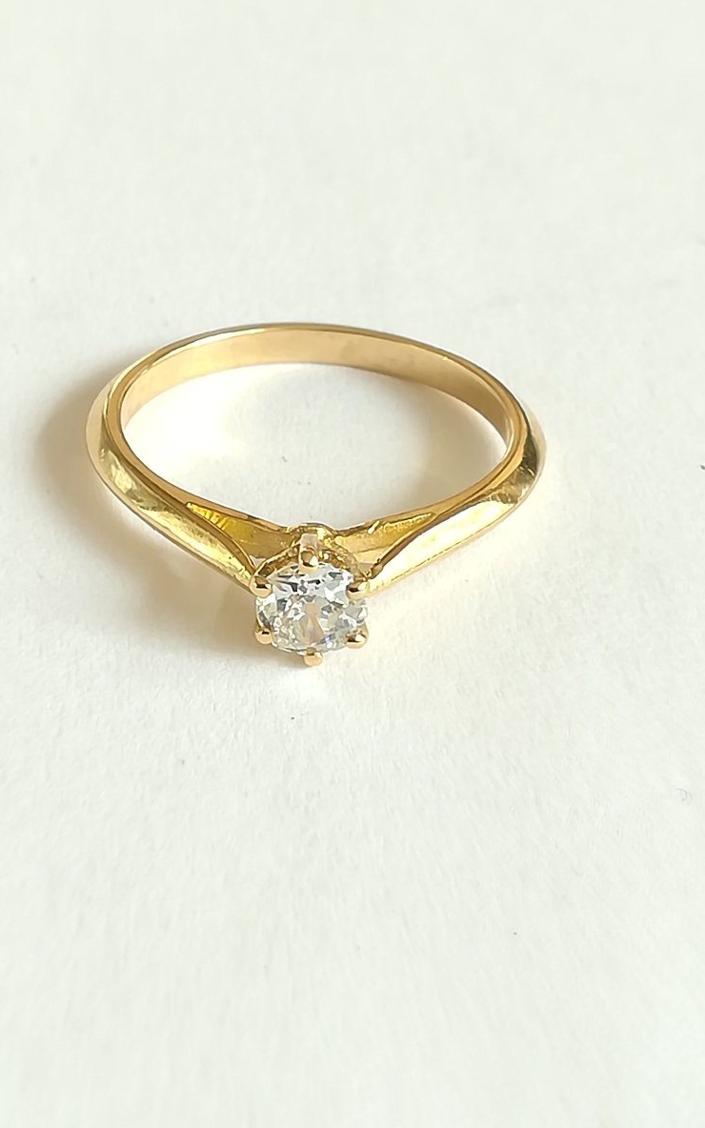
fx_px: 2675
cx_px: 304
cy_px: 560
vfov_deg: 23.8
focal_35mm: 87
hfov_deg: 15.0
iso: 80
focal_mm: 3.83
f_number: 2.2
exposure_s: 1/60
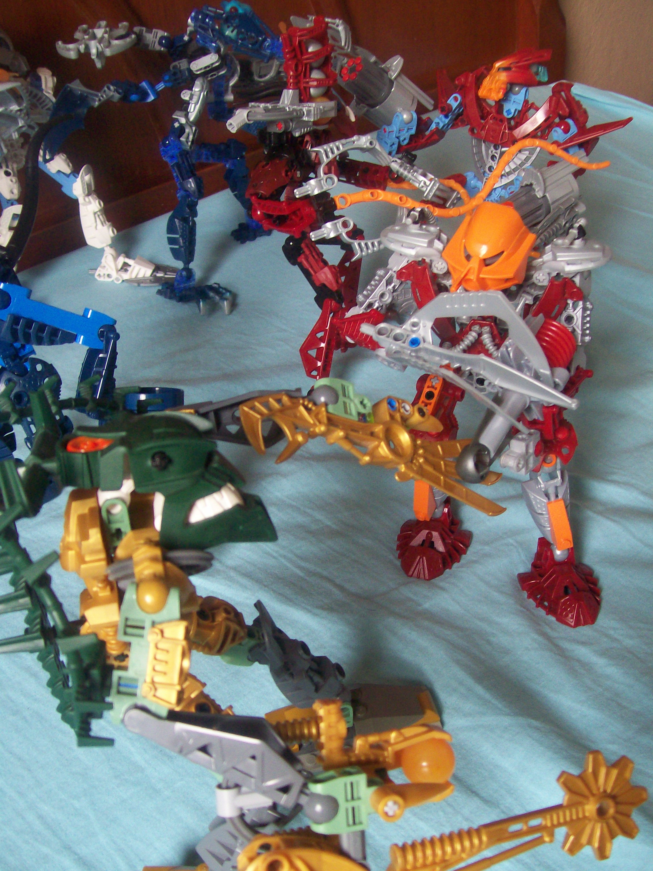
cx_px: 326
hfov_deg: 39.7
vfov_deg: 51.4
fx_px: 905
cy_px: 436
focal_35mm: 36
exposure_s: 1/32
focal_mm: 6
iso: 148
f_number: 2.7
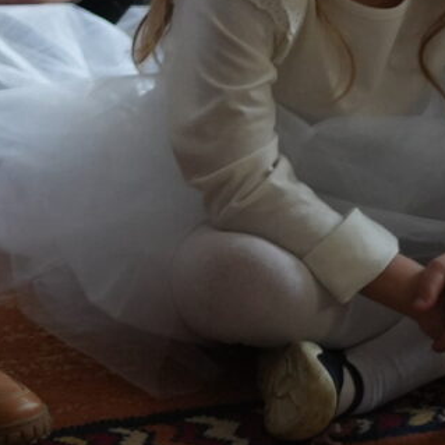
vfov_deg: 7.0
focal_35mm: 239
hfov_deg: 6.8
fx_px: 3476
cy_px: -538
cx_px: -742
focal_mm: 35
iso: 800
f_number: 1.4
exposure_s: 1/200
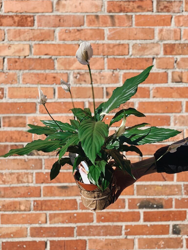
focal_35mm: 52
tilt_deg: -4.6
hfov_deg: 28.0
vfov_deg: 36.8
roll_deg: -0.1
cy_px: 125
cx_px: 94
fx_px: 377
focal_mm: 6
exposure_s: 1/940
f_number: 2.4
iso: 16
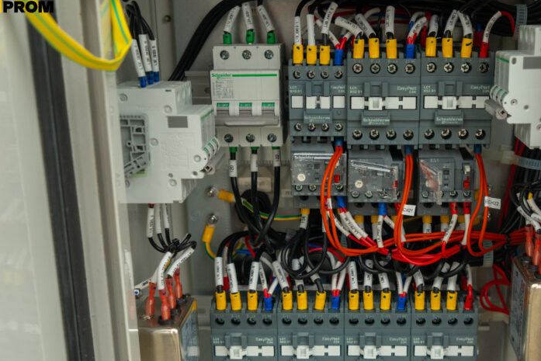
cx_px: 347
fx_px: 706
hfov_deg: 41.5
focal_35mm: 47
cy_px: 226
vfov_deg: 28.6
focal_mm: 32
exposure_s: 1/60
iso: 640
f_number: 4
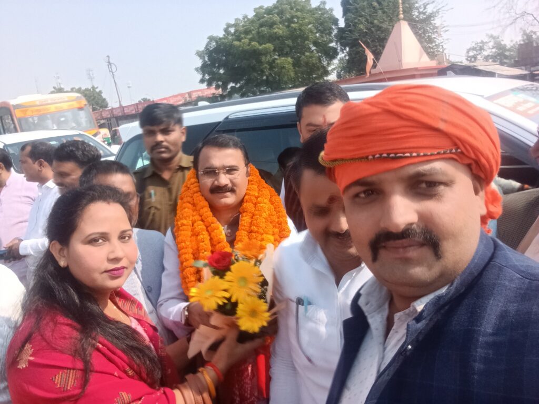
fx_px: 405
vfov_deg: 53.1
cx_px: 270
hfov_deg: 67.3
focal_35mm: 26
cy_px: 202
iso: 50
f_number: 2.2
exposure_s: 1/900
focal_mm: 2.24
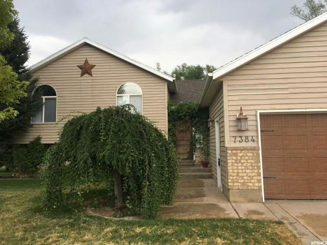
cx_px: 164
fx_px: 274
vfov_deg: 48.2
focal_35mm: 29
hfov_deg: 61.7
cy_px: 122
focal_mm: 4.15
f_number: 2.2
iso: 25
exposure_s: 1/363
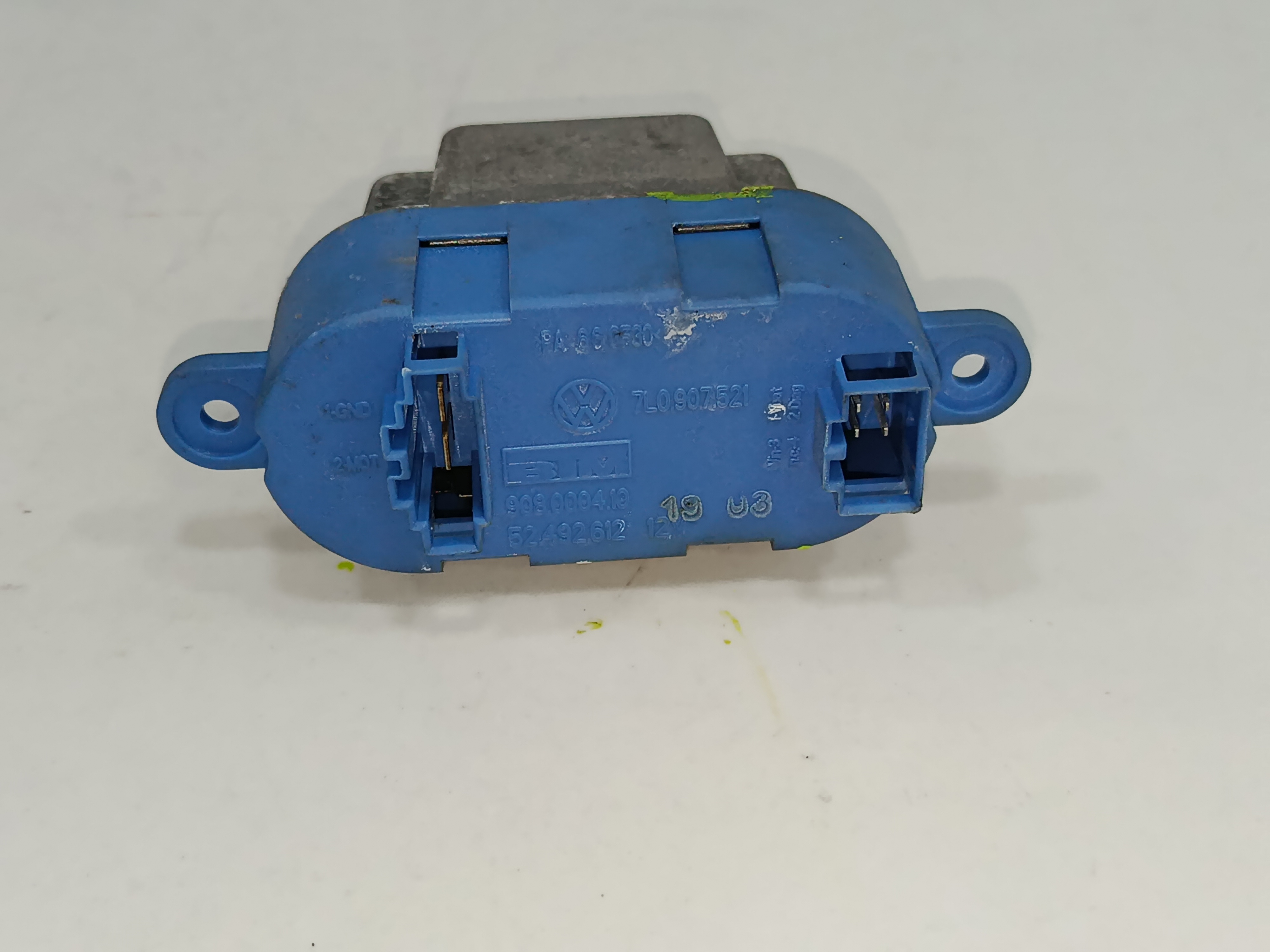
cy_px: 476
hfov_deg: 42.1
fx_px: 1651
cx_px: 635
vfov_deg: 32.2
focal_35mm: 45
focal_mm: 5.24
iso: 632
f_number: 1.7
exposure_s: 1/100
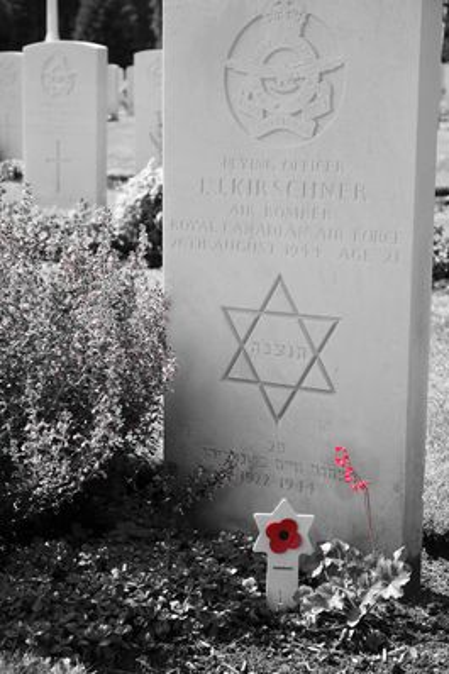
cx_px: 224
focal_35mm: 67
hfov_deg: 20.3
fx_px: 1254
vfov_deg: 30.1
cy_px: 337
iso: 200
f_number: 7.1
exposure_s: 1/350
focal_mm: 44.4
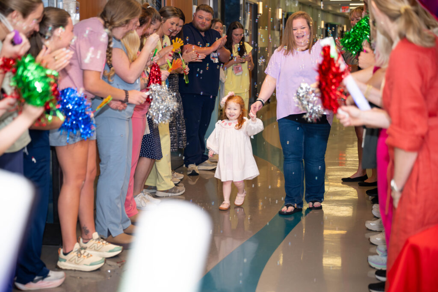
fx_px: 754
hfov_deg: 32.4
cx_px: 219
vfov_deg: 21.9
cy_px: 146
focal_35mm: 62
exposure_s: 1/200
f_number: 2.8
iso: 800
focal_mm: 62
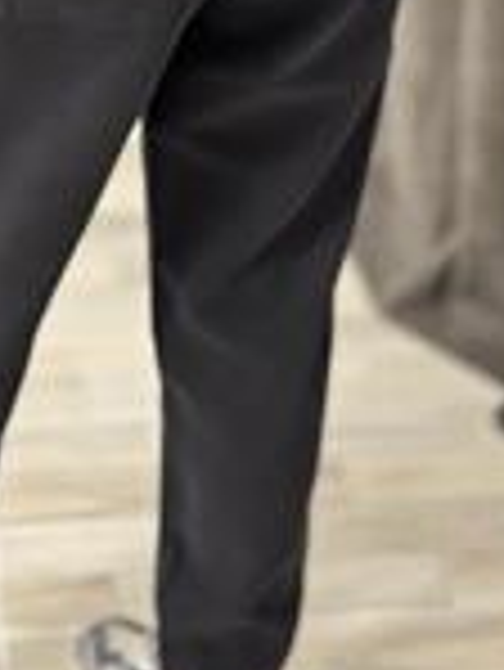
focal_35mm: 133
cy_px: -214
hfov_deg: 11.2
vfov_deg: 14.2
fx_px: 2578
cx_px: 180
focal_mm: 6.86
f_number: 1.78
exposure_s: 1/50
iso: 125
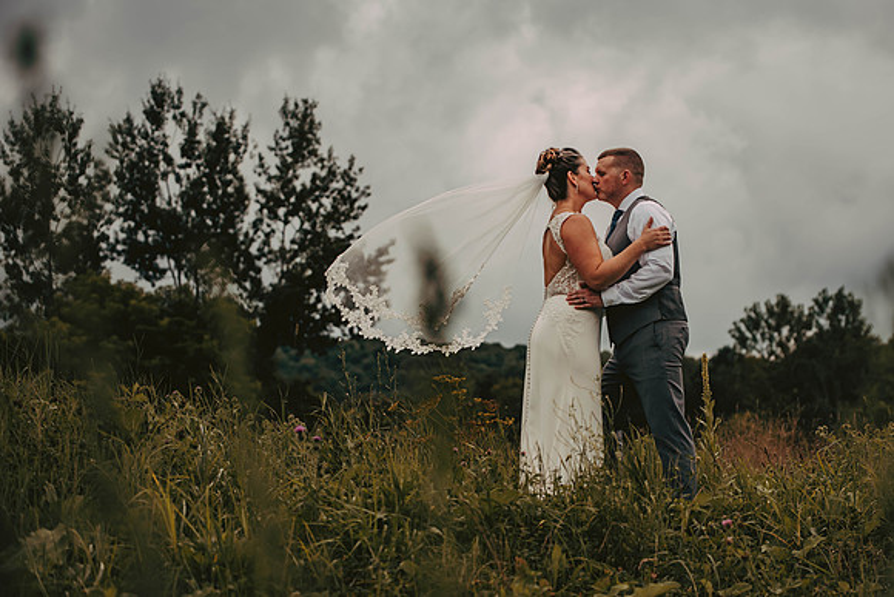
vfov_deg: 18.0
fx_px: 1881
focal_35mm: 76
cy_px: 274
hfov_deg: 26.7
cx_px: 484
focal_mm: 70
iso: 200
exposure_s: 1/1600
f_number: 2.8
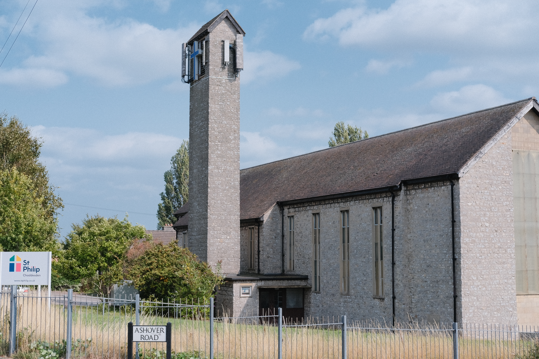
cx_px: 270
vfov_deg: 25.5
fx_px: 793
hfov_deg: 37.5
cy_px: 180
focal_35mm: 53
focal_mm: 35
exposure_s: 1/1700
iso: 640
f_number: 5.6
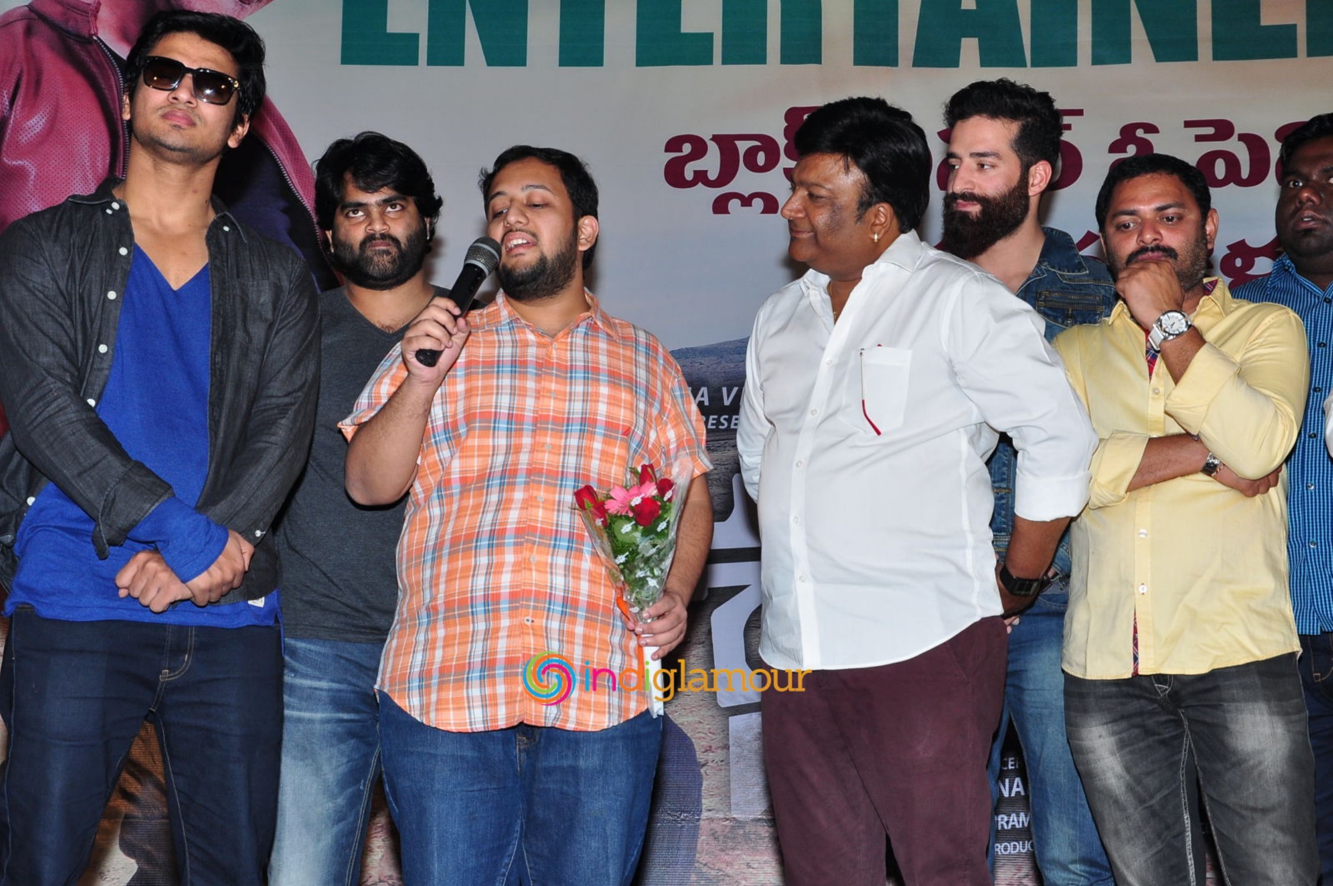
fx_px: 2330
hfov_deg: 31.9
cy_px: 443
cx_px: 666
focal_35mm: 63
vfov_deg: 21.5
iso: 400
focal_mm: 42
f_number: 9
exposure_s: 1/125
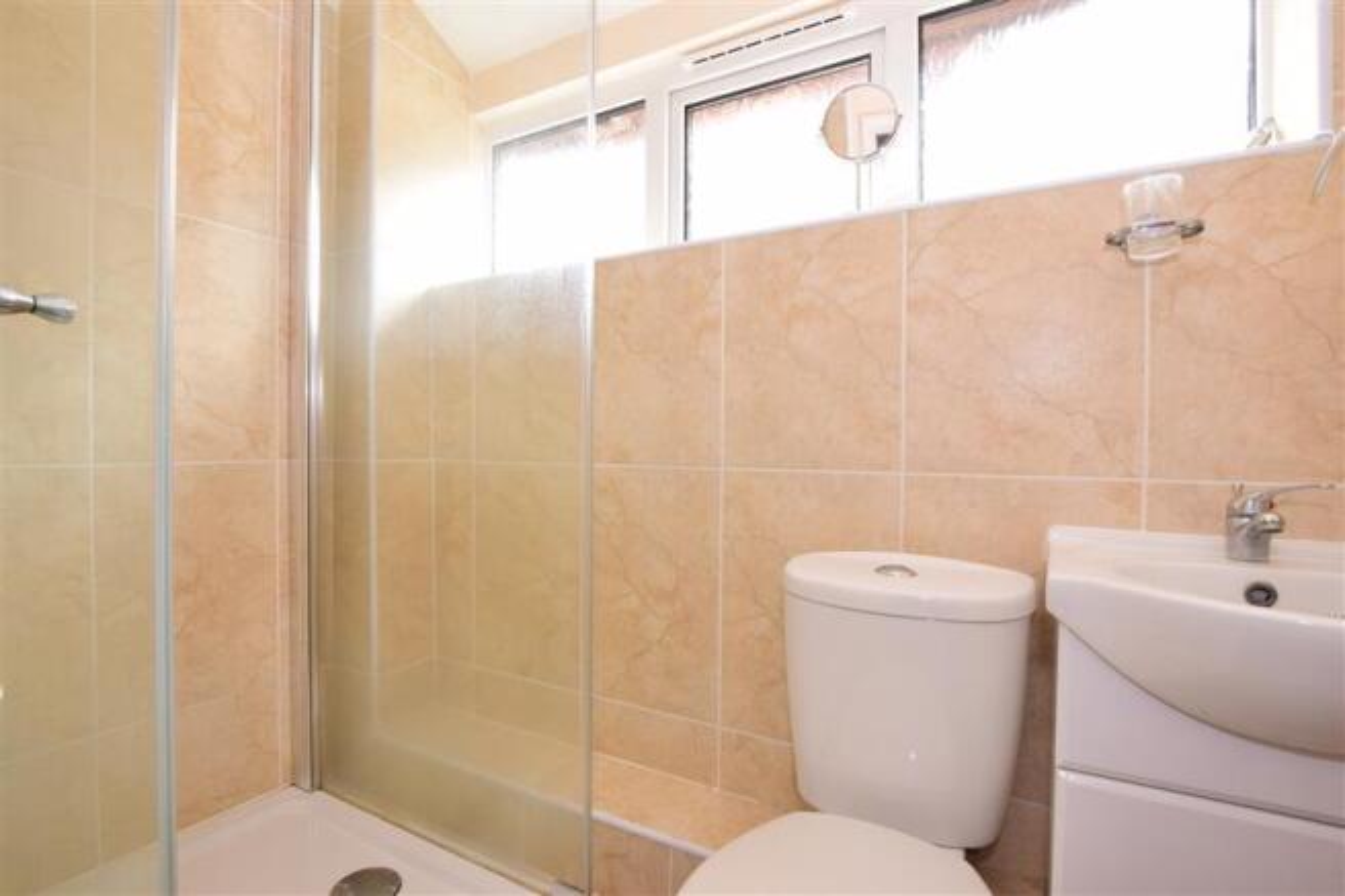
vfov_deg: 72.0
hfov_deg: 95.0
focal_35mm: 16
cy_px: 448
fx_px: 616
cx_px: 672
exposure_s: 1
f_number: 18
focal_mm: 11
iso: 400
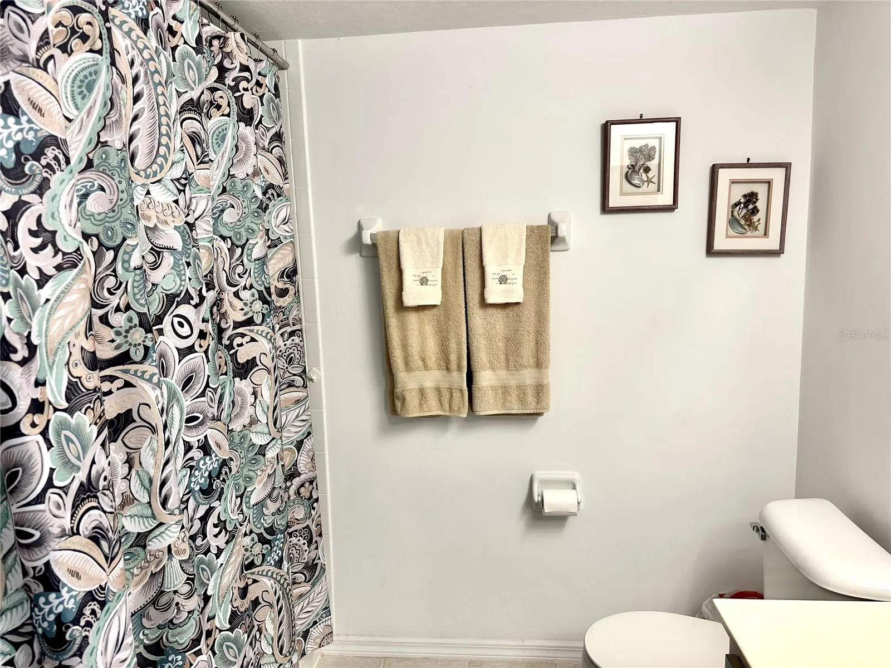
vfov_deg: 56.8
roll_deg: +1.6
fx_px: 618
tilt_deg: -7.8
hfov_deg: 71.6
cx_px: 446
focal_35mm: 24
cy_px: 334
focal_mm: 6.86
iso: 100
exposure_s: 1/120
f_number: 1.78
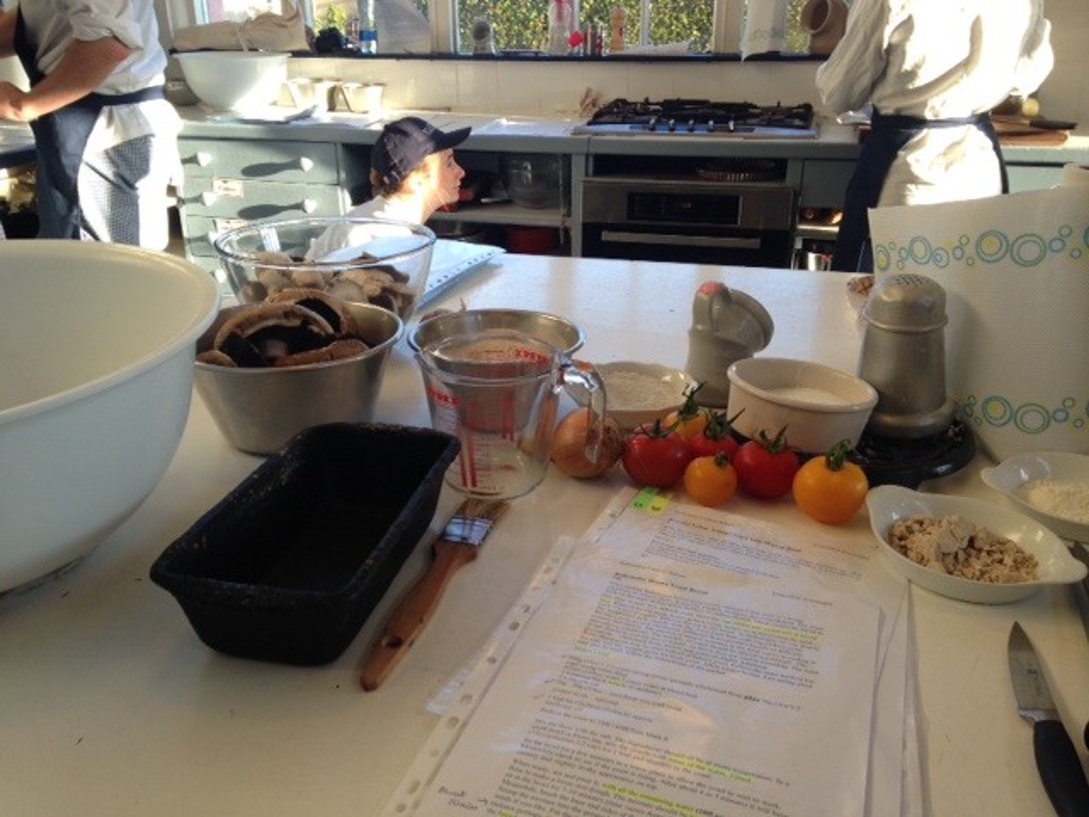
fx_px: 1038
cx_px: 544
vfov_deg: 42.9
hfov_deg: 55.4
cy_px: 408
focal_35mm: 33
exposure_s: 1/120
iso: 50
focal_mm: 4.12
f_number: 2.4
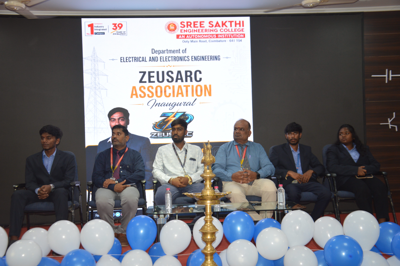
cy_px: 133
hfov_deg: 46.4
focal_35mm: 42
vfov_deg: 31.8
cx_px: 200
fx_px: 466
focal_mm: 28
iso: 400
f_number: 4
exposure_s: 1/80
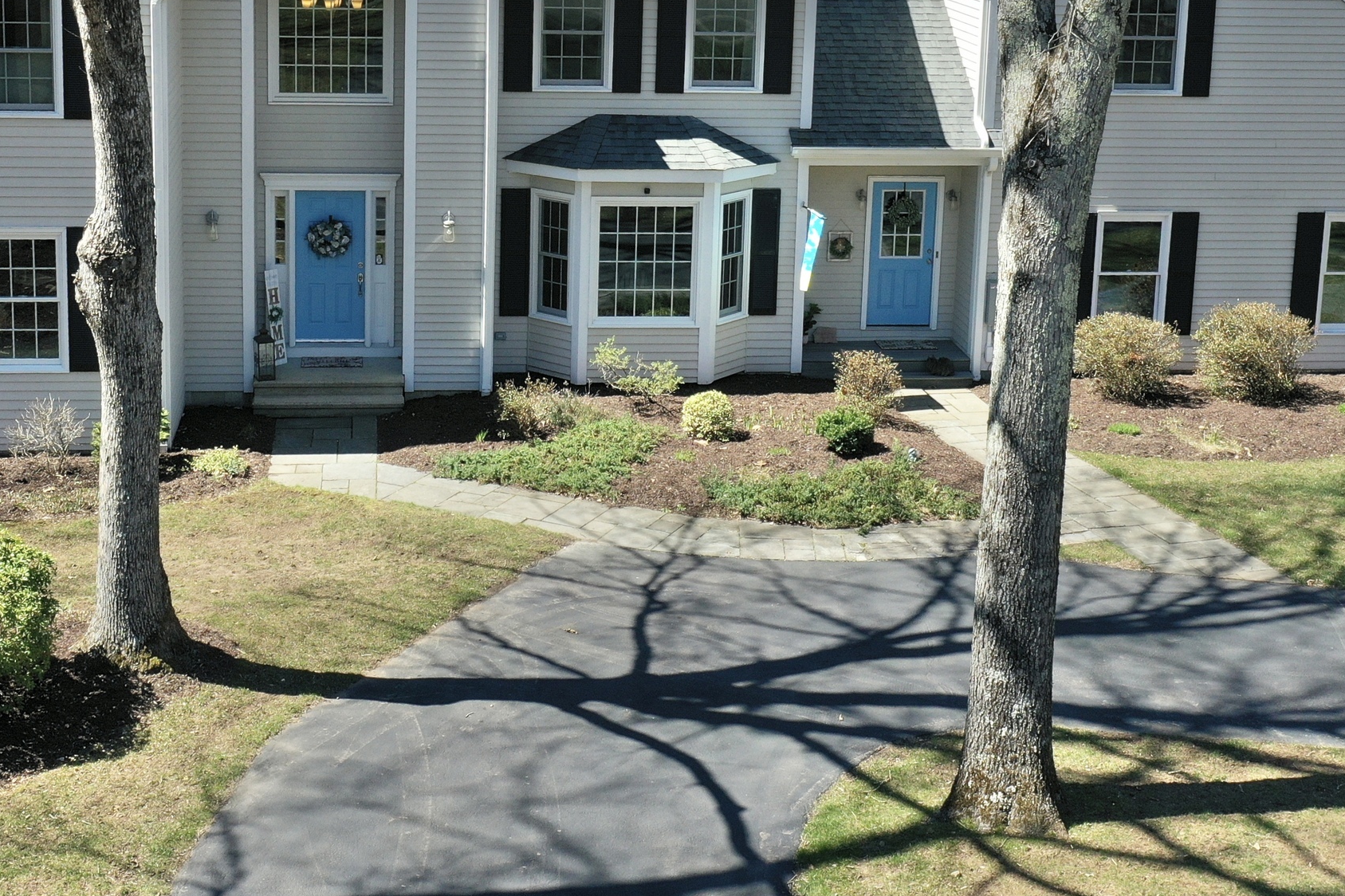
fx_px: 1905
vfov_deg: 26.1
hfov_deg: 38.8
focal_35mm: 51
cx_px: 584
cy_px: 211
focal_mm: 10.26
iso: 100
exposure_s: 1/320
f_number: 5
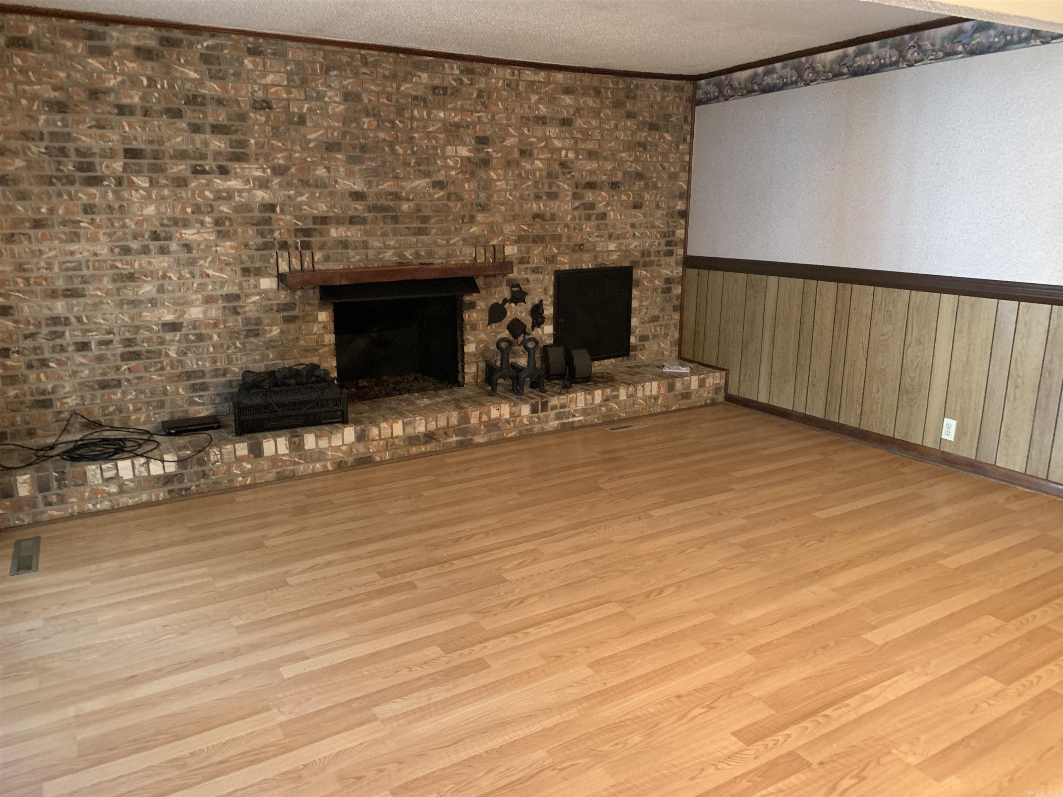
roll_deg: +0.1
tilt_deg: -14.6
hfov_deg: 67.3
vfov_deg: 53.1
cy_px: 398
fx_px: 798
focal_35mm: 26
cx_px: 532
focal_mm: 4.25
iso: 640
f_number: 1.8
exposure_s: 1/30
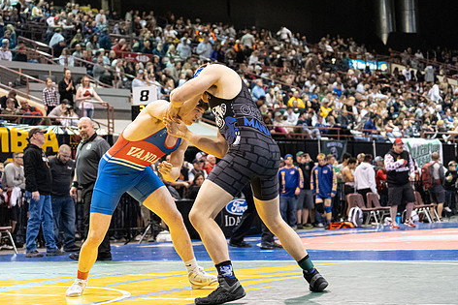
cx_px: 196
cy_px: 178
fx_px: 1094
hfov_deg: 23.6
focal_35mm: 86
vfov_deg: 15.9
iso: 10000
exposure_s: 1/500
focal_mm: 70
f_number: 4
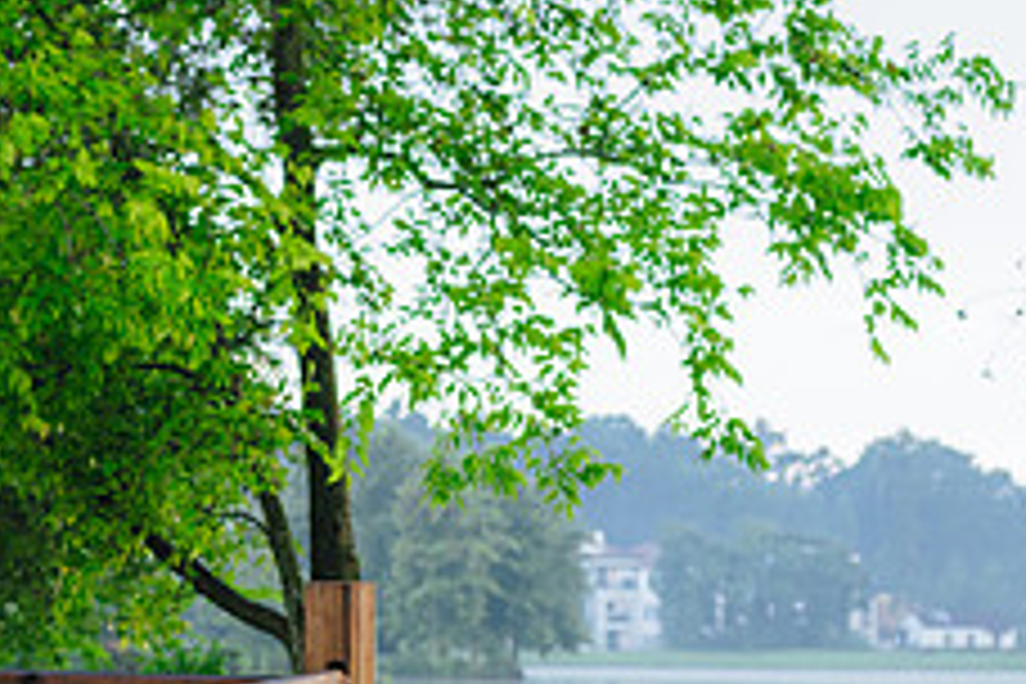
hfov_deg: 16.0
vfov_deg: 10.7
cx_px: 184
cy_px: 682
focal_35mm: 127
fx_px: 3619
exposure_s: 1/250
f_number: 4
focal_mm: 50
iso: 640
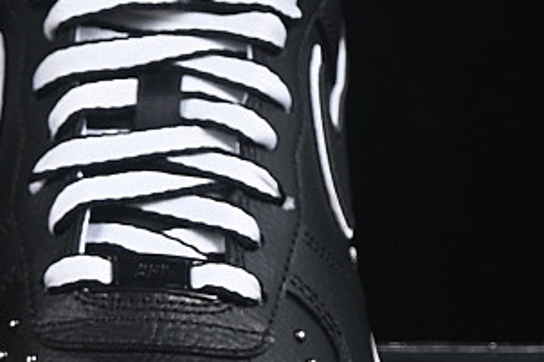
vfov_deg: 5.1
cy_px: 353
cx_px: -54
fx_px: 4047
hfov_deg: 7.6
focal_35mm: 268
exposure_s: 1/60
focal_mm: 50
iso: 160
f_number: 6.3
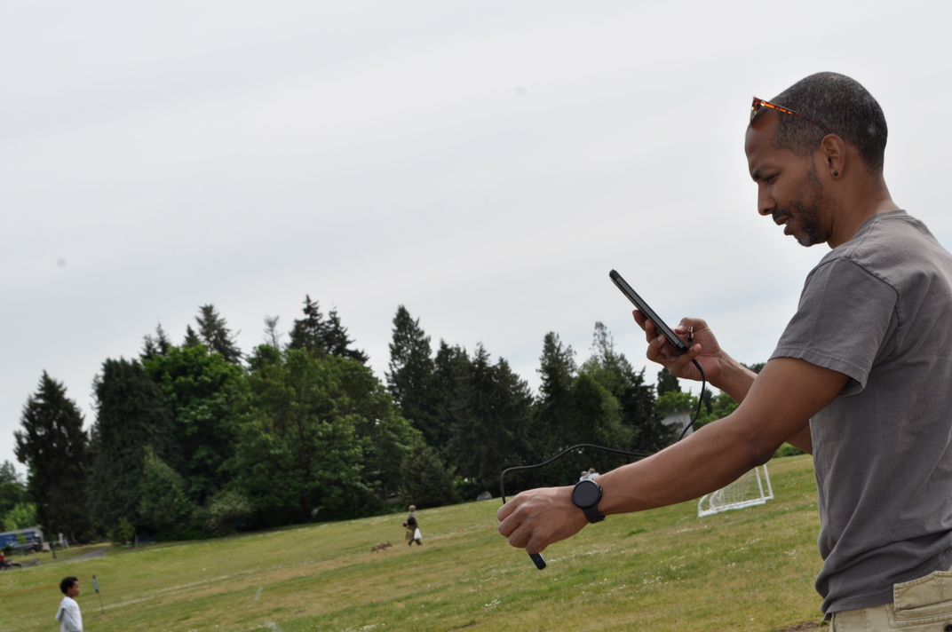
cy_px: 316
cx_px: 476
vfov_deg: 19.7
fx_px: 1822
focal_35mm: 69
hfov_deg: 29.3
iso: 200
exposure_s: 1/200
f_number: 11
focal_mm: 46
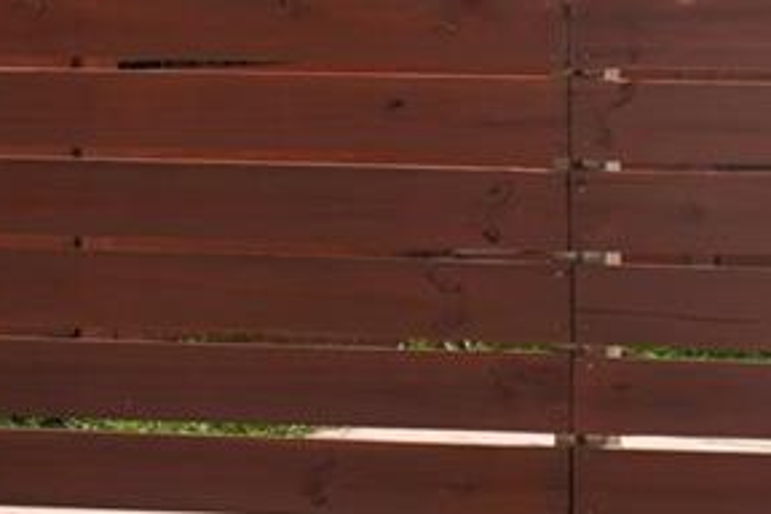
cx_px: 1510
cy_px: -29
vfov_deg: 4.1
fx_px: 7131
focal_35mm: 333
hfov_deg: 6.0
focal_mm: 40
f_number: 8
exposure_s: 1/160
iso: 100
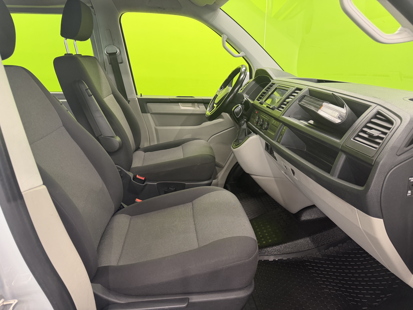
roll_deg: +1.3
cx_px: 206
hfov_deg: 71.6
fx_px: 286
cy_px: 155
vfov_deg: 56.8
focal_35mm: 24
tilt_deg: -18.2
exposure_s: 1/50
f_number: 1.78
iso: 200
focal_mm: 6.76
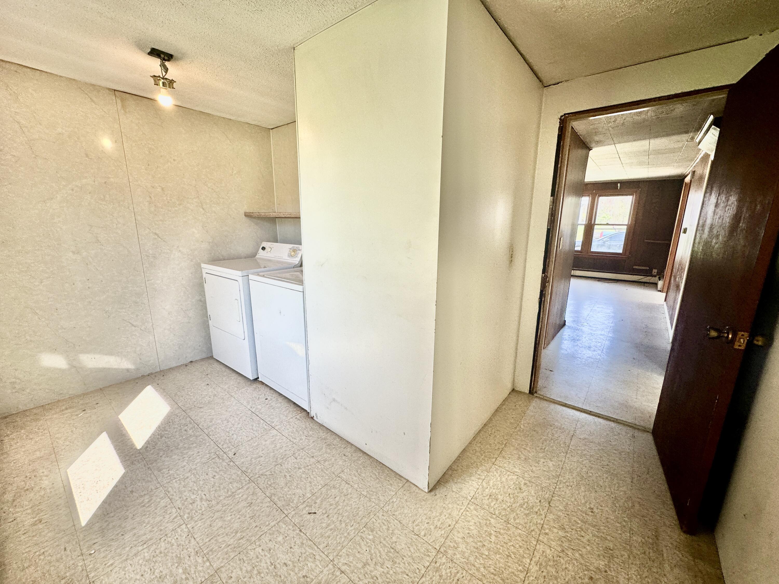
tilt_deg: -12.9
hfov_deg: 102.1
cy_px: 292
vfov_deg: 85.7
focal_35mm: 14
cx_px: 390
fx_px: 315
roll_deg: -0.8
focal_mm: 2.22
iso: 80
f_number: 2.2
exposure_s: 1/120
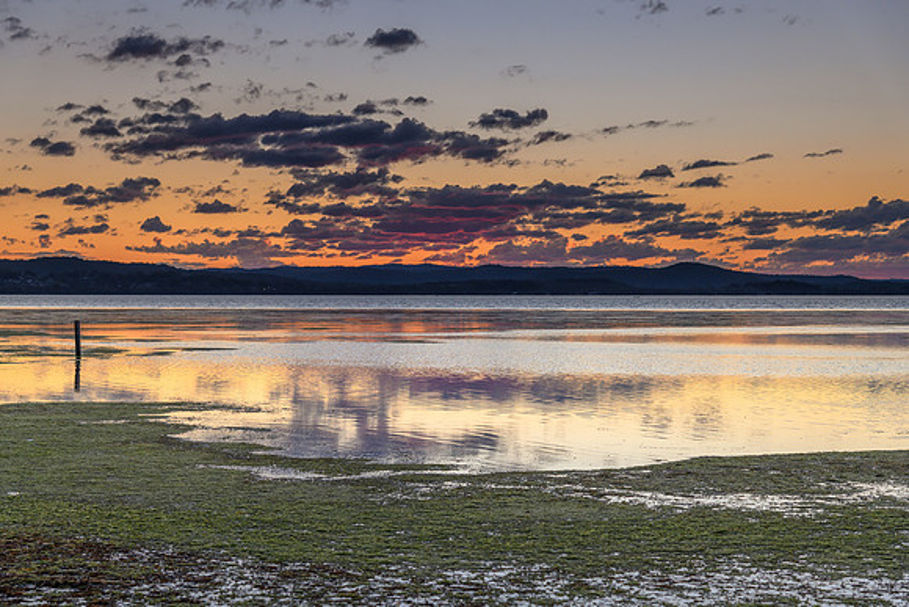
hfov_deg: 30.5
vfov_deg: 20.6
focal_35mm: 66
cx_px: 454
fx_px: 1668
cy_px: 304
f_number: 6.3
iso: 400
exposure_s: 1/60
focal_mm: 66
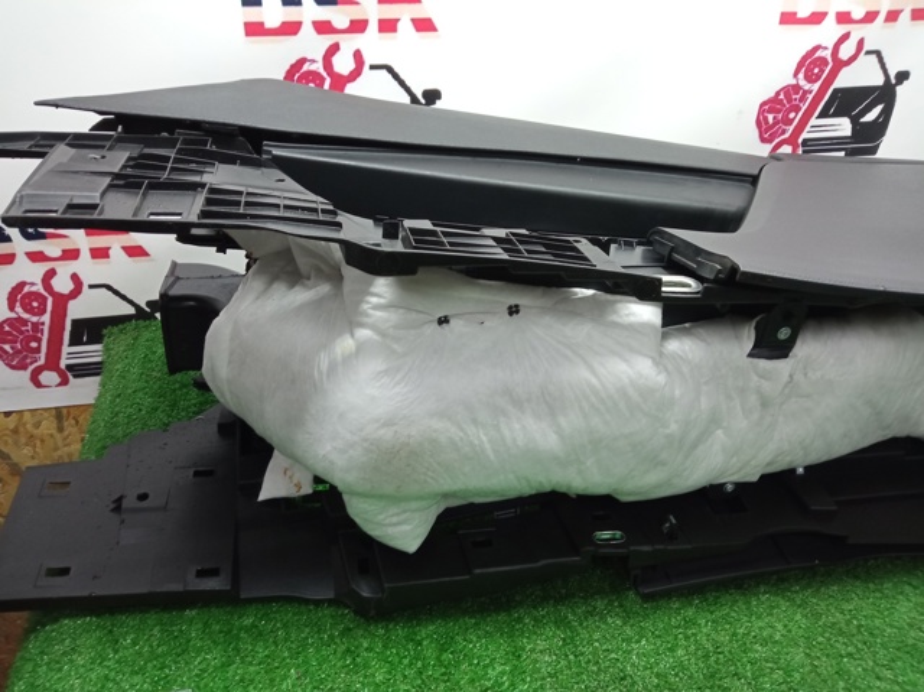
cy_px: 346
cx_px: 462
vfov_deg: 51.3
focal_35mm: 27
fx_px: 720
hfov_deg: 65.4
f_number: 2.2
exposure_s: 1/33.3
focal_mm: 3.79
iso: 425
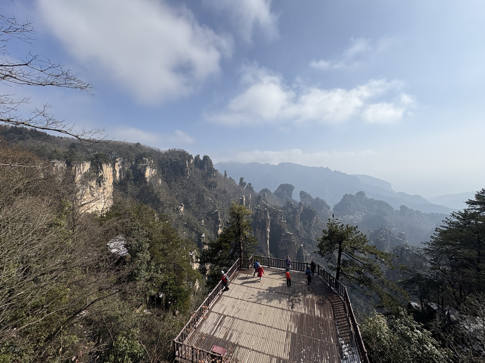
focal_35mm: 14
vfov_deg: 85.7
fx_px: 196
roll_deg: +1.0
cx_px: 242
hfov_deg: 102.1
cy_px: 182
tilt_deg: -3.4
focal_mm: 2.22
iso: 50
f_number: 2.2
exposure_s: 1/3106
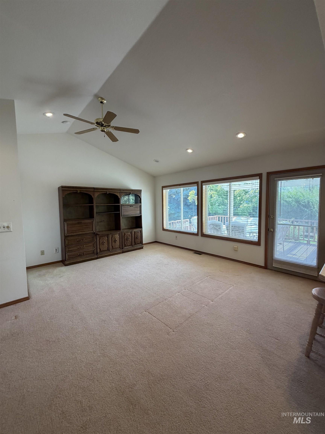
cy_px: 217
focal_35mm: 14
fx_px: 175
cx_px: 162
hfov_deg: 85.7
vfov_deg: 102.1
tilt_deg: -2.7
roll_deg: +2.0
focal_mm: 2.22
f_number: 2.2
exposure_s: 1/120
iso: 200
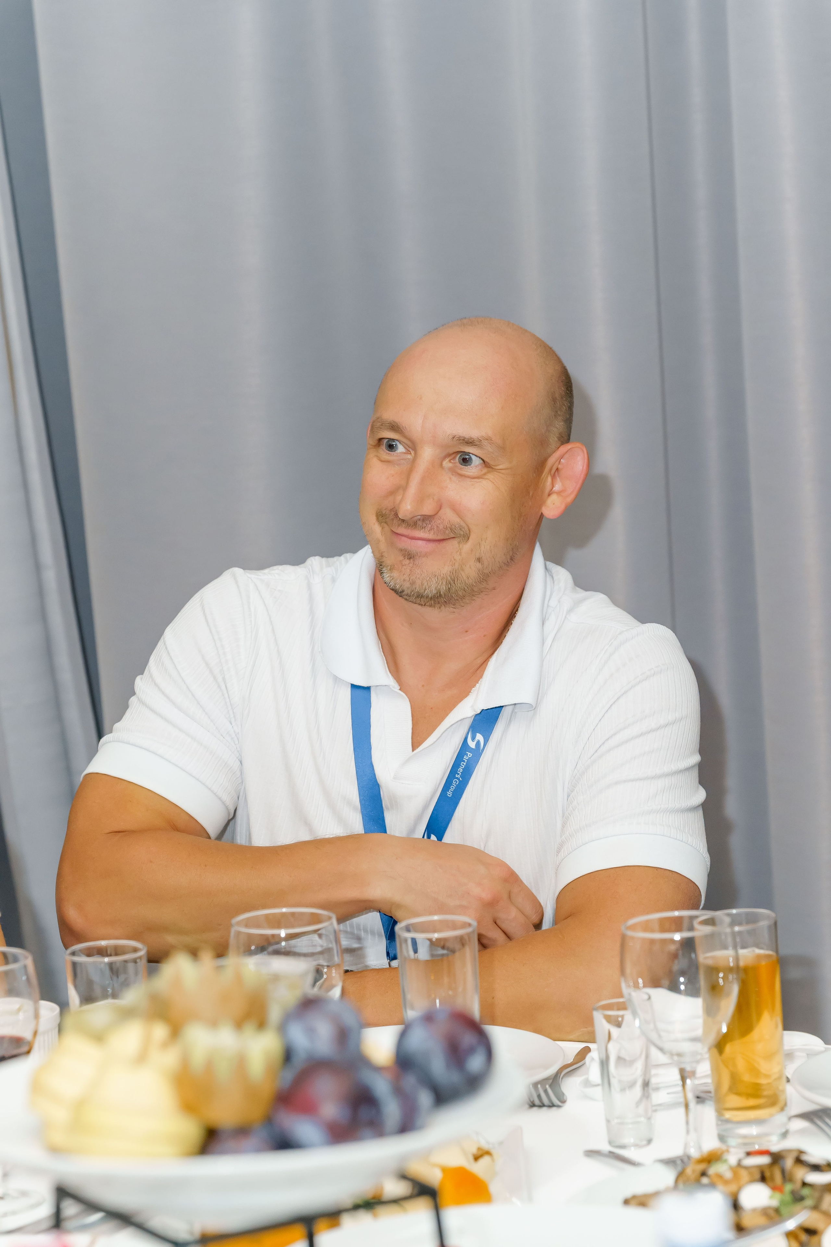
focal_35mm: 101
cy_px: 624
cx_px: 416
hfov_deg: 13.6
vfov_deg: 20.2
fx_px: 3497
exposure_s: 1/125
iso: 3200
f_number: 5
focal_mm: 101
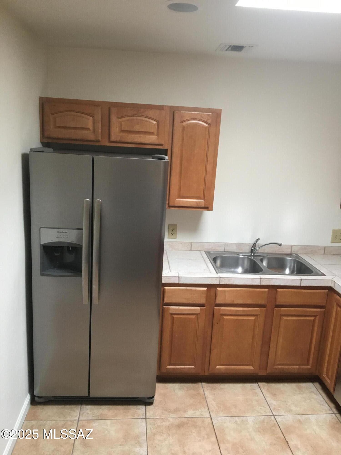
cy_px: 228
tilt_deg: -15.7
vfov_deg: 61.7
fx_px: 381
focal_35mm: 29
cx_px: 170
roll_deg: -2.2
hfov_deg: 48.2
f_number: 2.2
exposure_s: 1/30
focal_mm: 4.15
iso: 100
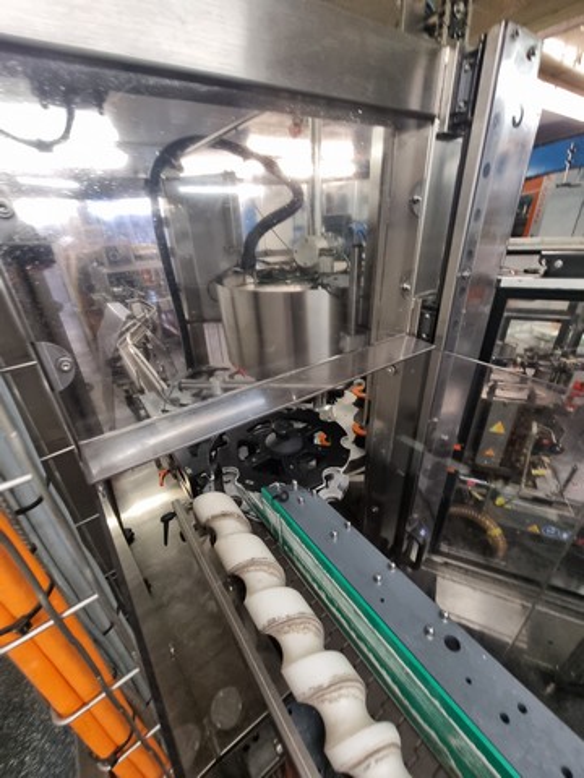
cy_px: 389
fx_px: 292
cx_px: 292
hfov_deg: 89.9
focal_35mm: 13
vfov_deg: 106.2
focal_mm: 2.2
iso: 320
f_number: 2.2
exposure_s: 1/50
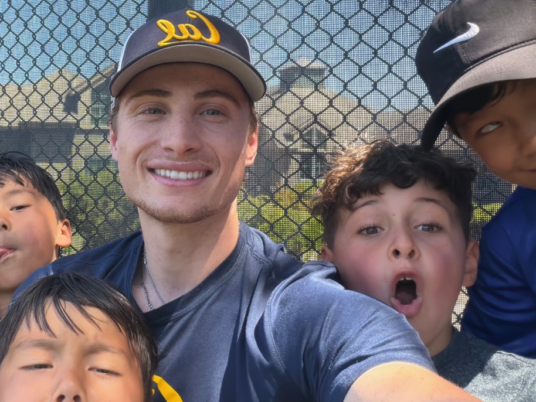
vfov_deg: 40.6
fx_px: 542
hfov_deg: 49.7
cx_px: 113
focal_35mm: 35
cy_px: 168
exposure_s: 1/463
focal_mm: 2.71
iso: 160
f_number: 1.9
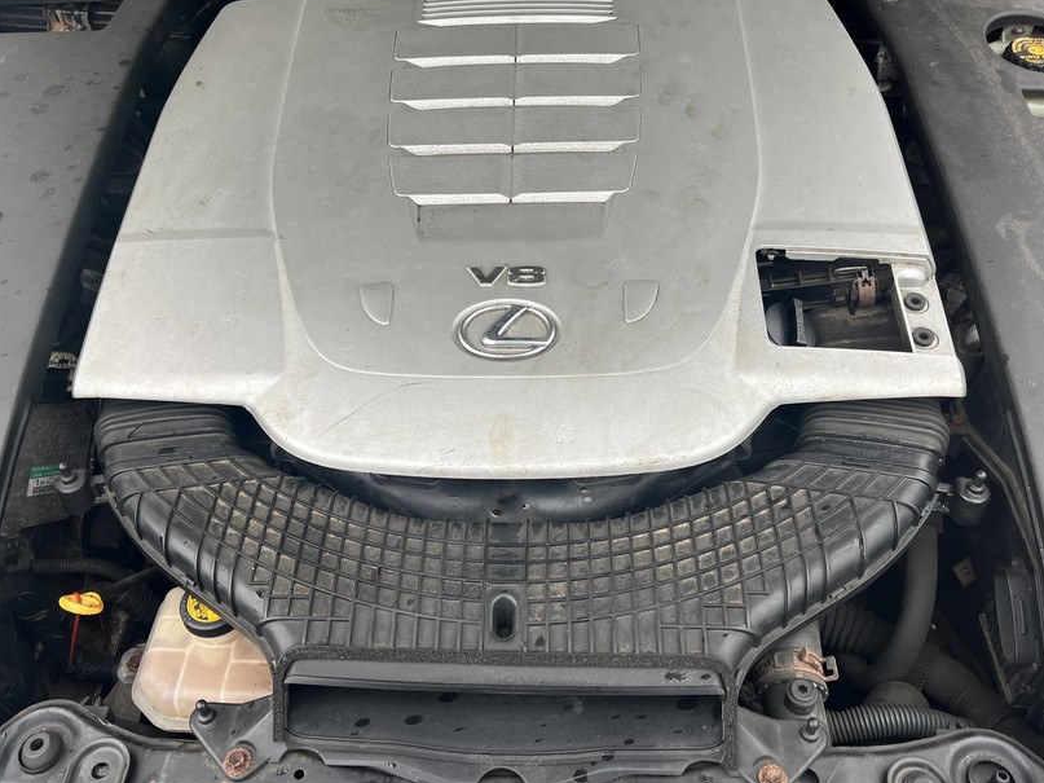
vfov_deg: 42.9
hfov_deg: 55.3
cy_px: 352
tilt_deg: -46.5
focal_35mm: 33
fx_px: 995
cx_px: 494
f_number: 1.5
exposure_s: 1/164
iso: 40
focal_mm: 5.7
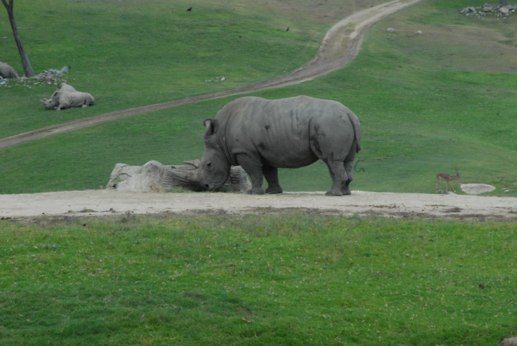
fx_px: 4312
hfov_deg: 6.9
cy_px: 173
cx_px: 258
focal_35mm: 300
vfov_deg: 4.6
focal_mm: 200
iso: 1100
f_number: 25
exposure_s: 1/125
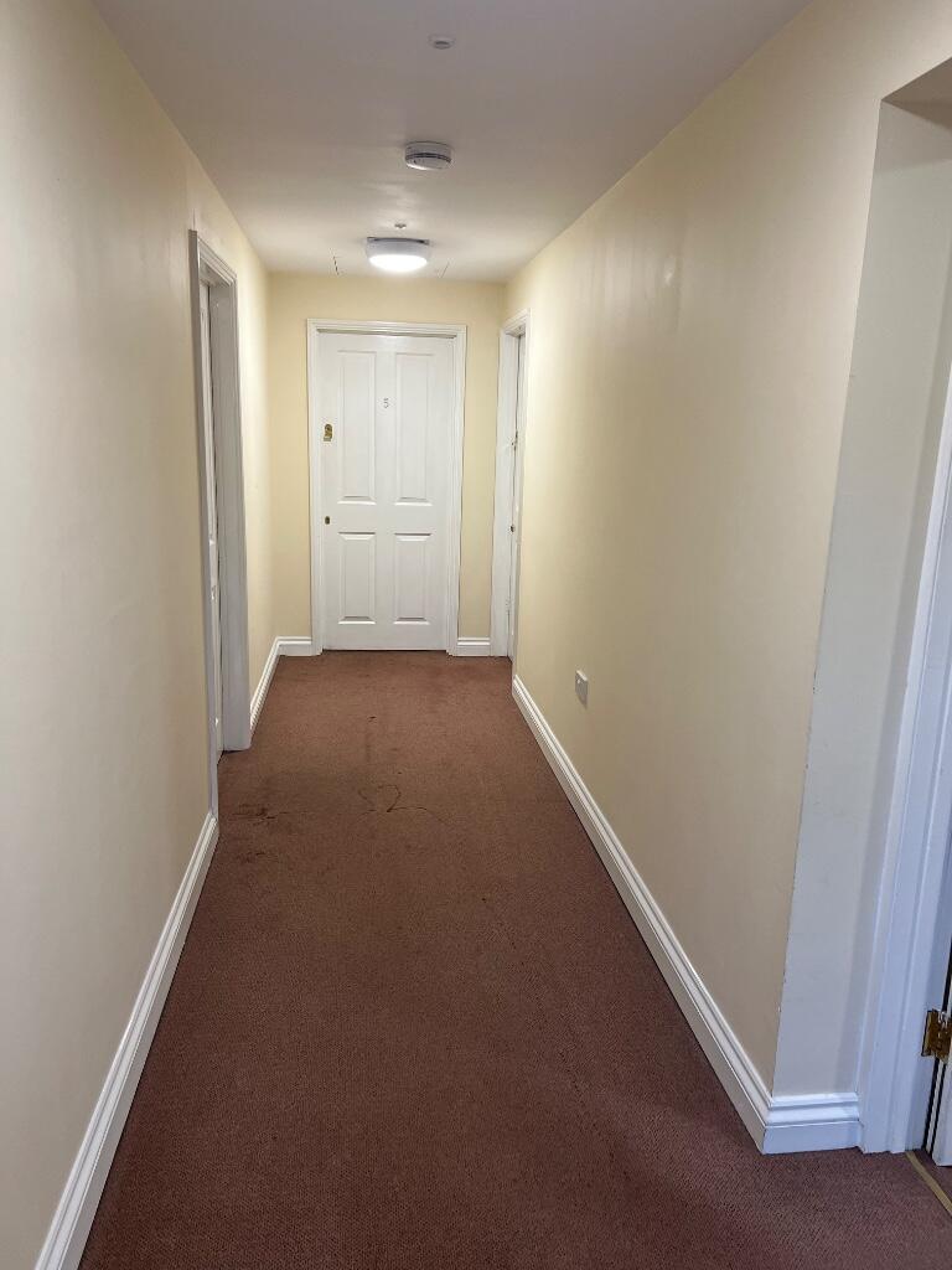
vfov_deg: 67.3
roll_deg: -2.1
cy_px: 635
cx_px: 476
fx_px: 953
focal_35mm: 26
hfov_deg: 53.1
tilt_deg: -13.1
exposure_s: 1/100
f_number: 1.5
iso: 125
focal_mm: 5.7
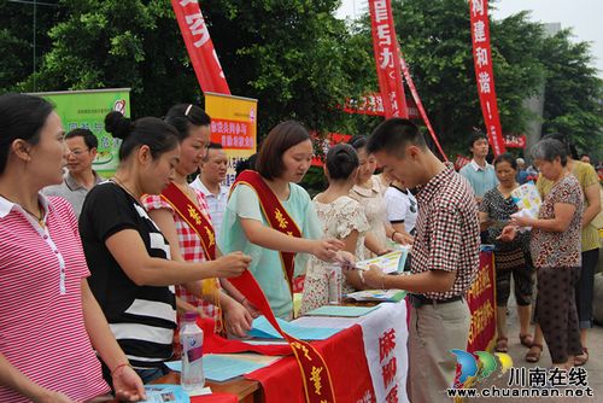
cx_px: 302
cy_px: 202
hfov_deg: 43.6
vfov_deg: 29.9
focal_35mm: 45
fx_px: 754
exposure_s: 1/160
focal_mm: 30
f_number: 6.3
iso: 100
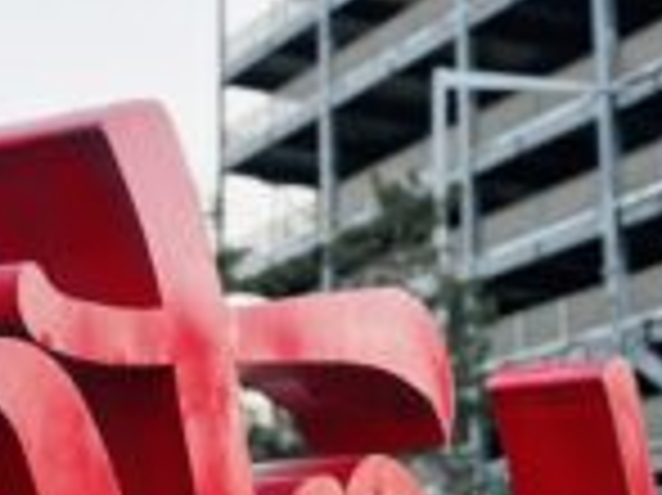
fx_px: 1873
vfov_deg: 15.1
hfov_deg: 19.9
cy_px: 279
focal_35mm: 98
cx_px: 162
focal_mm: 6.76
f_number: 1.78
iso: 200
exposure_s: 1/165
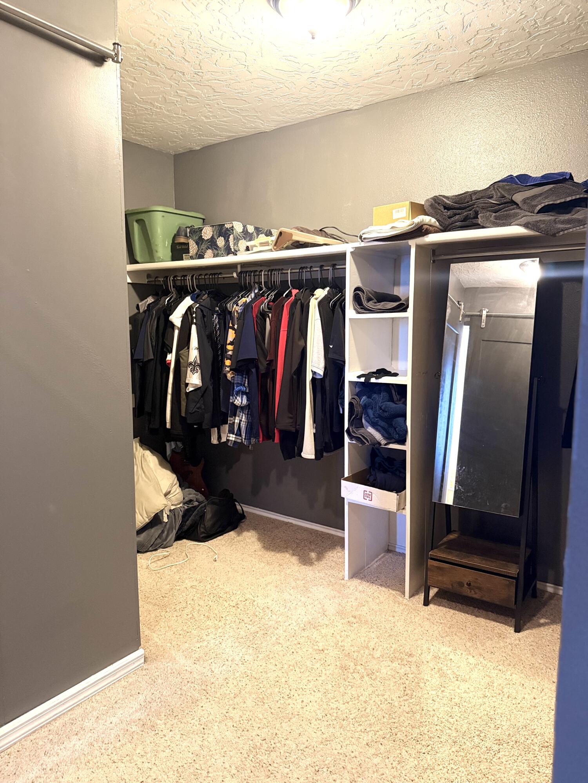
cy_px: 392
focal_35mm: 24
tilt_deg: -6.4
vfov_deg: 71.6
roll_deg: -0.6
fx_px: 544
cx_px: 294
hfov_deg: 56.8
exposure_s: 1/40
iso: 640
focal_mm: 6.76
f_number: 1.78
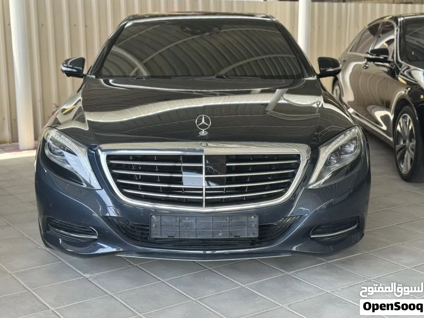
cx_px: 203
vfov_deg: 27.5
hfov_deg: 36.2
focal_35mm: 53
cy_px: 151
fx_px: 649
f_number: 1.78
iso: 64
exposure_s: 1/263
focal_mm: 6.76
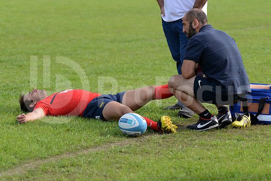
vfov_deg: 8.6
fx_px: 1205
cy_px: 90
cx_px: 136
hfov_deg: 12.8
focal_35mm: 160
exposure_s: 1/800
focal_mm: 160
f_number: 4
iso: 400
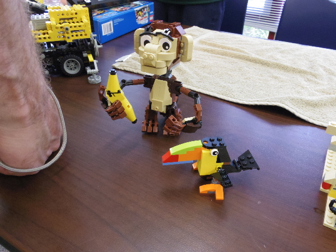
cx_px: 168
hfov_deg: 65.3
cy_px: 126
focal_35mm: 27
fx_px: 262
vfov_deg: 51.4
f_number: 4.5
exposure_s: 1/50
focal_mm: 5
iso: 1000
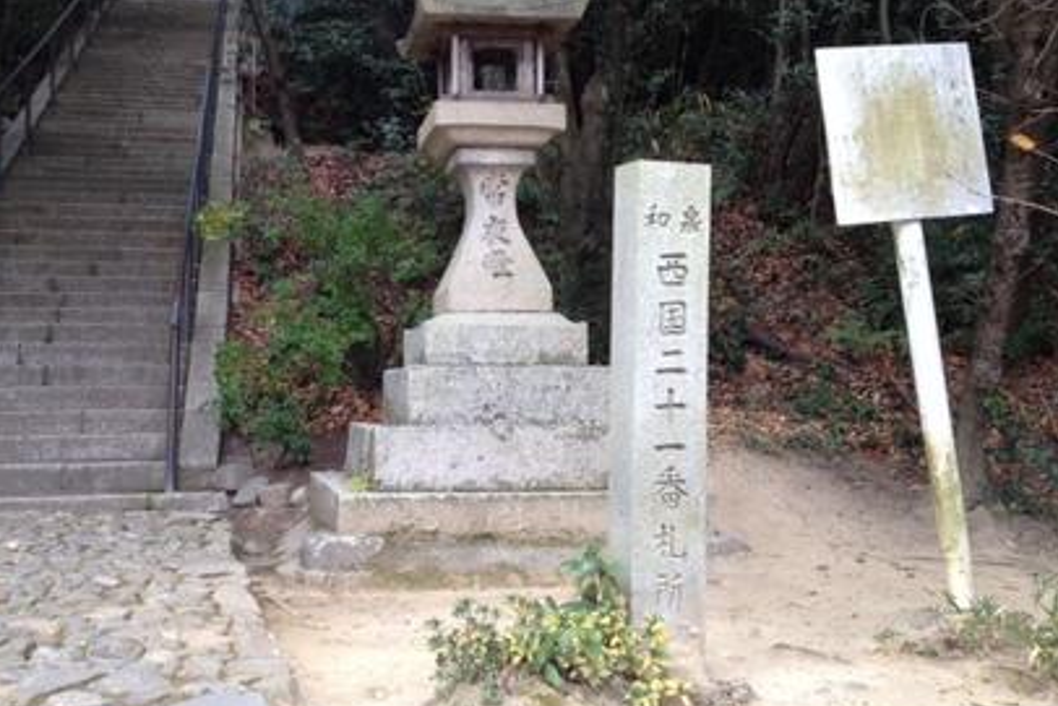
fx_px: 1264
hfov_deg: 45.2
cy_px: 292
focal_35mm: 43
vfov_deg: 31.1
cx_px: 435
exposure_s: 1/40
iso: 50
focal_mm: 4.28
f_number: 2.4
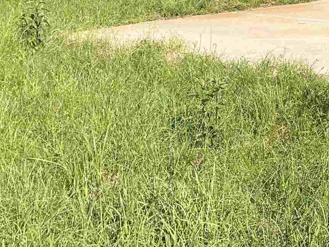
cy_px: -104
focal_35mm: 93
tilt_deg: +0.6
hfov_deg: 19.9
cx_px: 388
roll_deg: +1.8
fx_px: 884
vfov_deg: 14.9
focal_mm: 5.1
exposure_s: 1/1558
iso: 50
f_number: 1.6
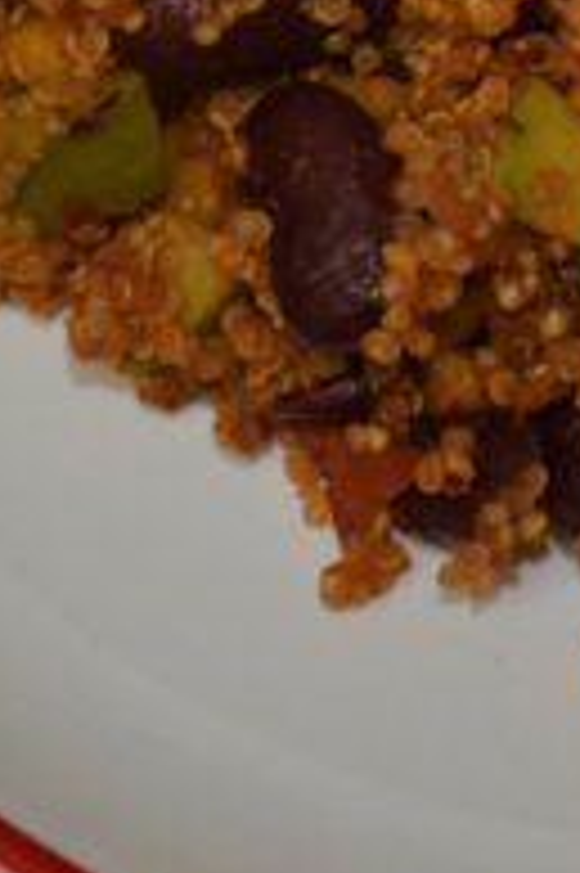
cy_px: -288
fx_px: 8085
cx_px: 728
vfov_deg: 6.1
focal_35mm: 334
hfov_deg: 4.1
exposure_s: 1/160
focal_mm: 80
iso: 800
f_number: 5.3
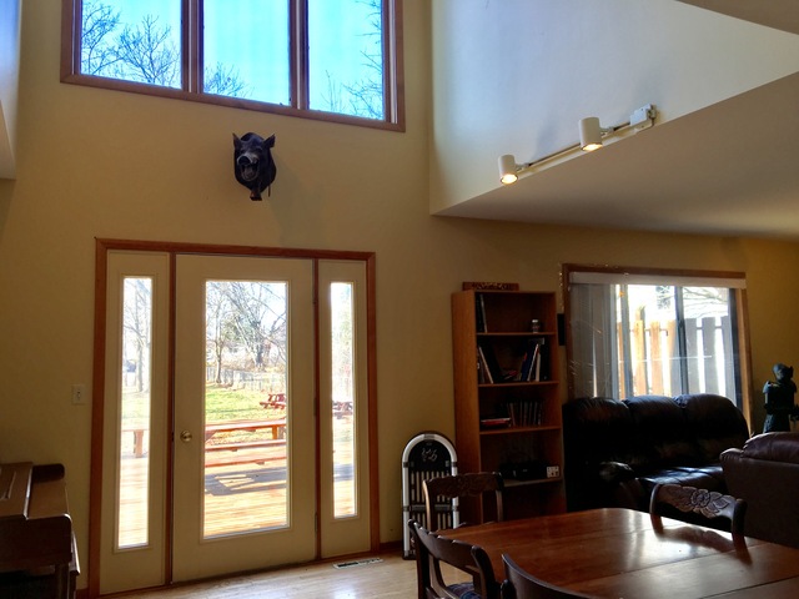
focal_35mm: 29
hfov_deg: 61.7
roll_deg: +0.7
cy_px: 300
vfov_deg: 48.2
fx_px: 669
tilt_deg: +4.9
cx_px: 400
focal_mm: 4.15
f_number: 2.2
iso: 25
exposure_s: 1/60
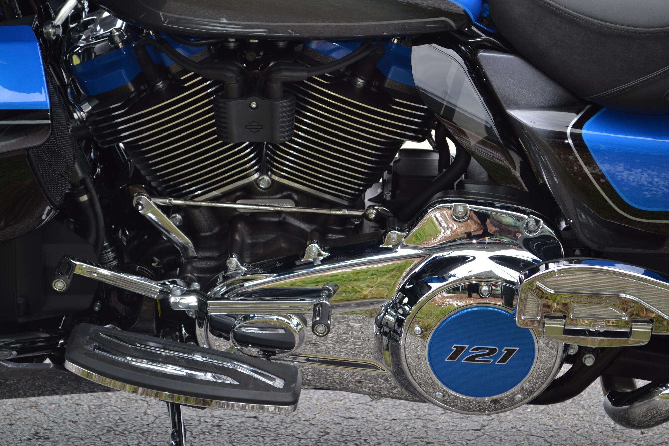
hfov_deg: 24.6
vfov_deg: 16.6
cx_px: 334
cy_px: 223
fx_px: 1533
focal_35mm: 82
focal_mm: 55
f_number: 5.6
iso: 100
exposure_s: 1/125
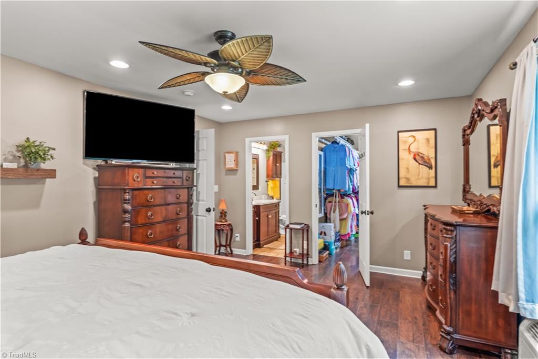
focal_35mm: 20
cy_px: 180
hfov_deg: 85.4
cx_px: 269
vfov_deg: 63.2
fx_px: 291
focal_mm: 19.5
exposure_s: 1/6
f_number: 6.7
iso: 400
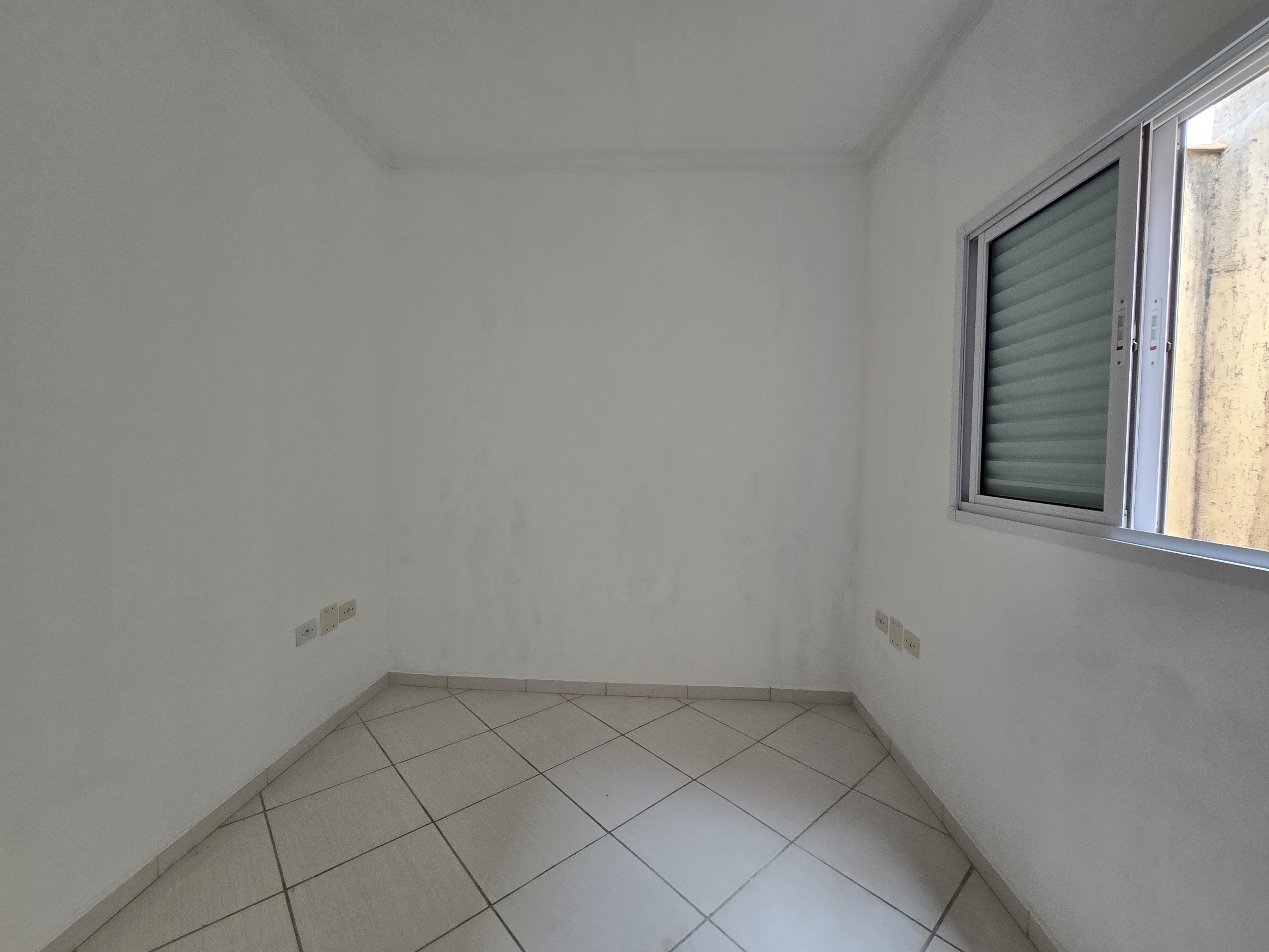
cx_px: 634
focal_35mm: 13
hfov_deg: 106.2
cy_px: 476
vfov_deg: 89.9
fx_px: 477
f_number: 2.2
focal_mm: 2.2
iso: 64
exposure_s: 1/60
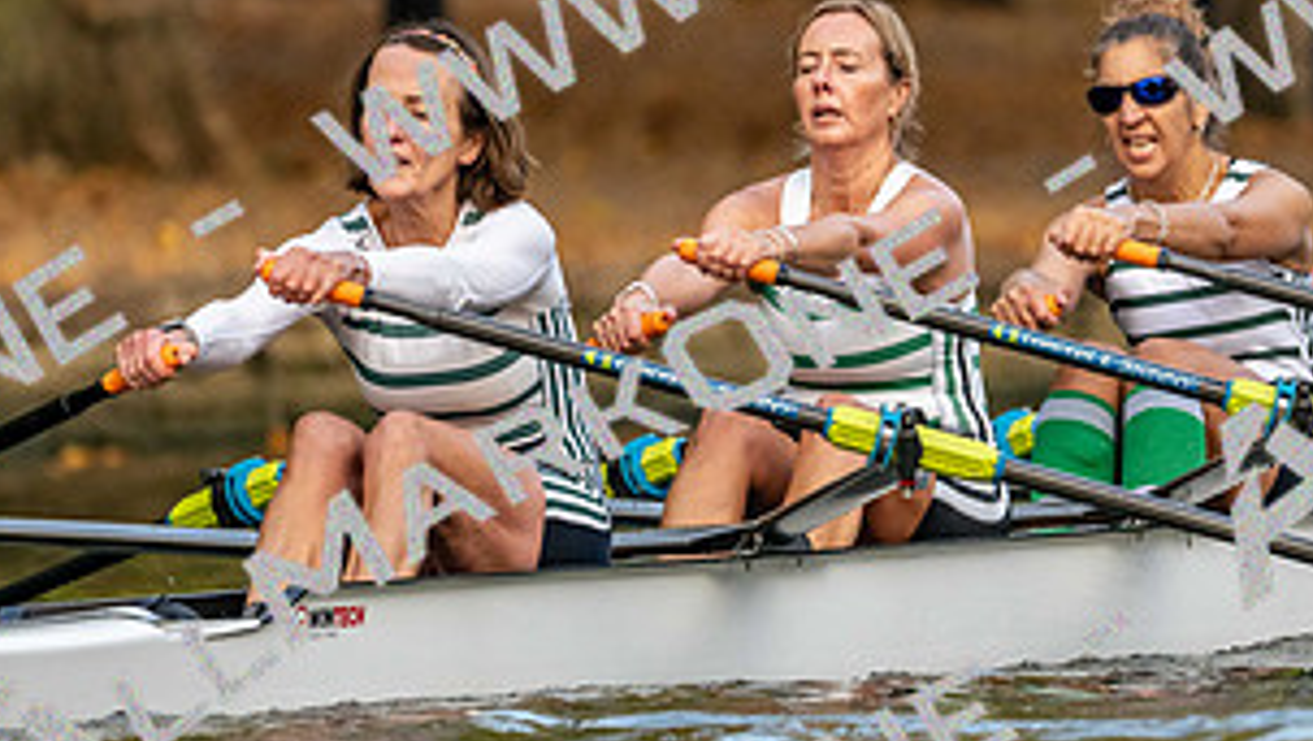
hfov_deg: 2.7
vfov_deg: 1.5
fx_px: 27909
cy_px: 197
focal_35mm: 801
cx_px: 849
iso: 2800
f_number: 4.5
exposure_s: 1/2500
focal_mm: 400
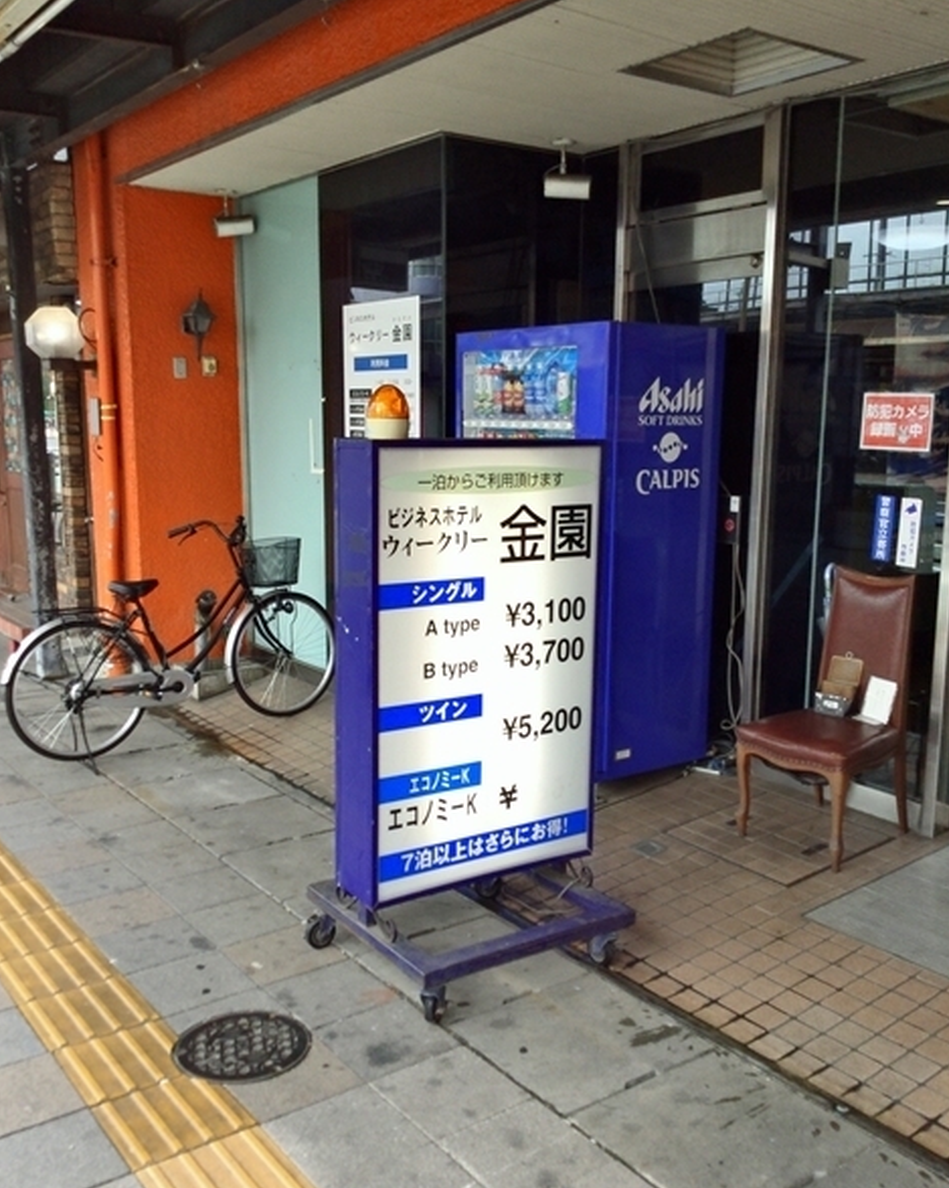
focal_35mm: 33
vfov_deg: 54.2
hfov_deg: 44.5
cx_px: 473
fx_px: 1159
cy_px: 621
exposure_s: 1/60
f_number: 2.4
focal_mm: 3.3
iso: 25
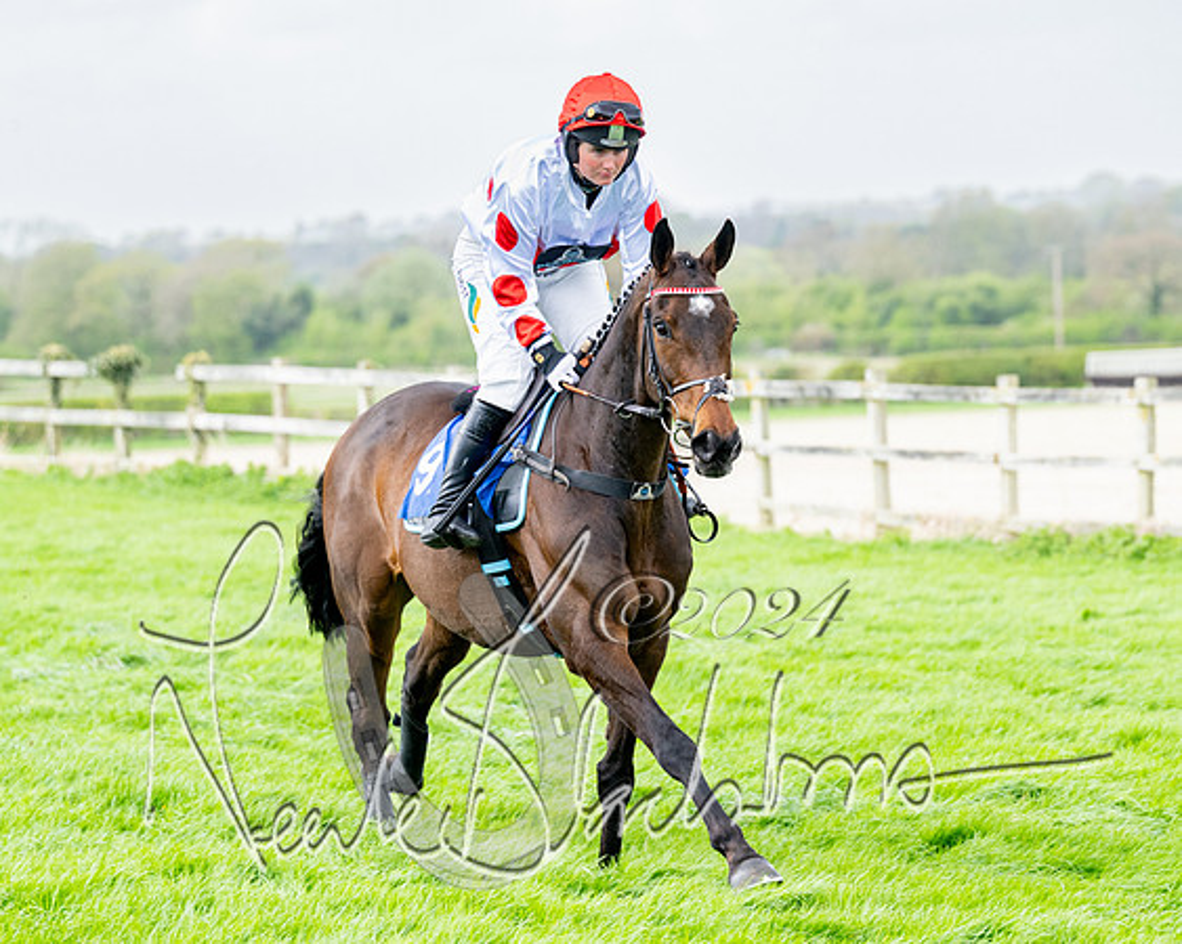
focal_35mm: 193
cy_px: 521
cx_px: 761
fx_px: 6748
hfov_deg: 10.0
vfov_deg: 8.0
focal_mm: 115
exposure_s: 1/800
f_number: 4
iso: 400
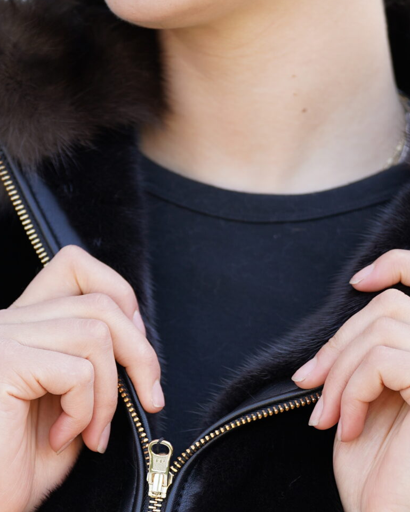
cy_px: 555
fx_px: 4853
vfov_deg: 6.0
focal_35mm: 320
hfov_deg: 4.8
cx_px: 101
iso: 160
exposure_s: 1/250
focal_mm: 128
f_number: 2.8
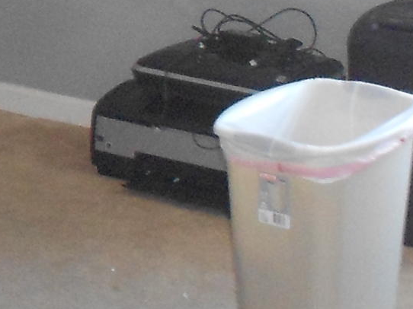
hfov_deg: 13.4
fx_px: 1717
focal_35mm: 144
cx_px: -50
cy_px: -99
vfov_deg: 10.1
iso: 320
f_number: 3.2
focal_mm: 4.6
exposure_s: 1/25
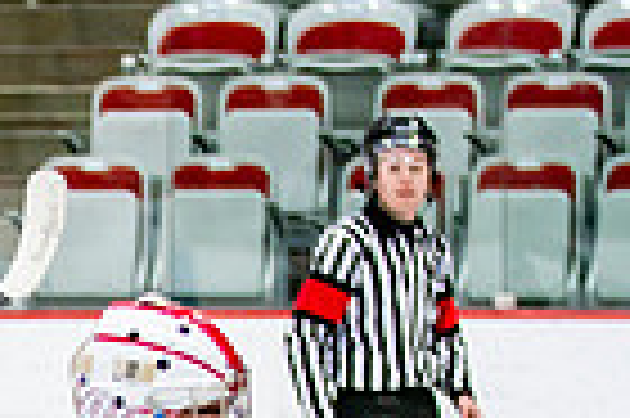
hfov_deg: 4.6
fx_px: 7831
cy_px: 664
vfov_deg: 3.1
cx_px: -511
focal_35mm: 448
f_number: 2.8
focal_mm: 88
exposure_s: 1/640
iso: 800
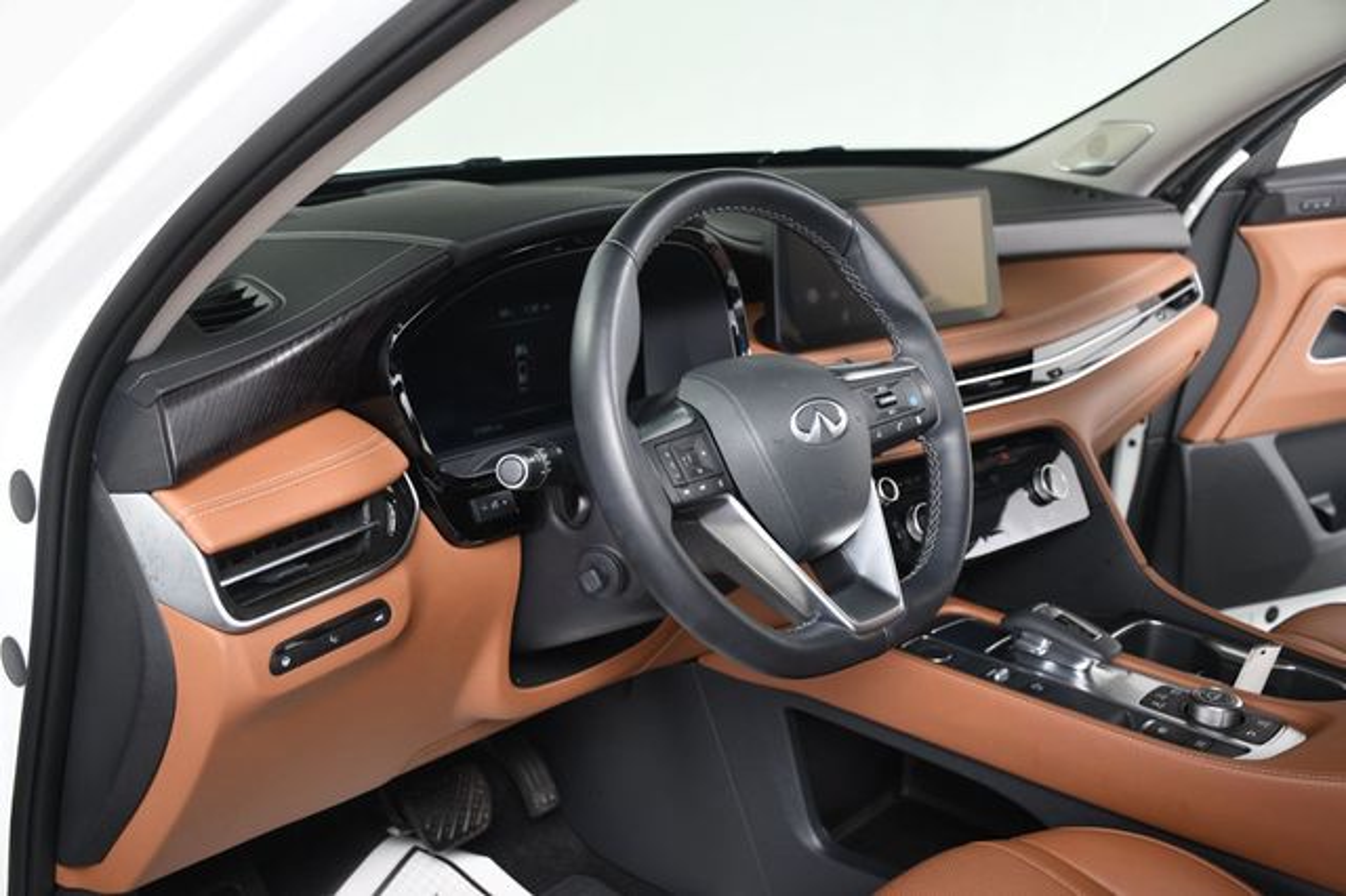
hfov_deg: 49.6
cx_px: 673
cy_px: 448
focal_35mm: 39
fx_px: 1457
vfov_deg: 34.2
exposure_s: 1/160
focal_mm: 26
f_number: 3.8
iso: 100
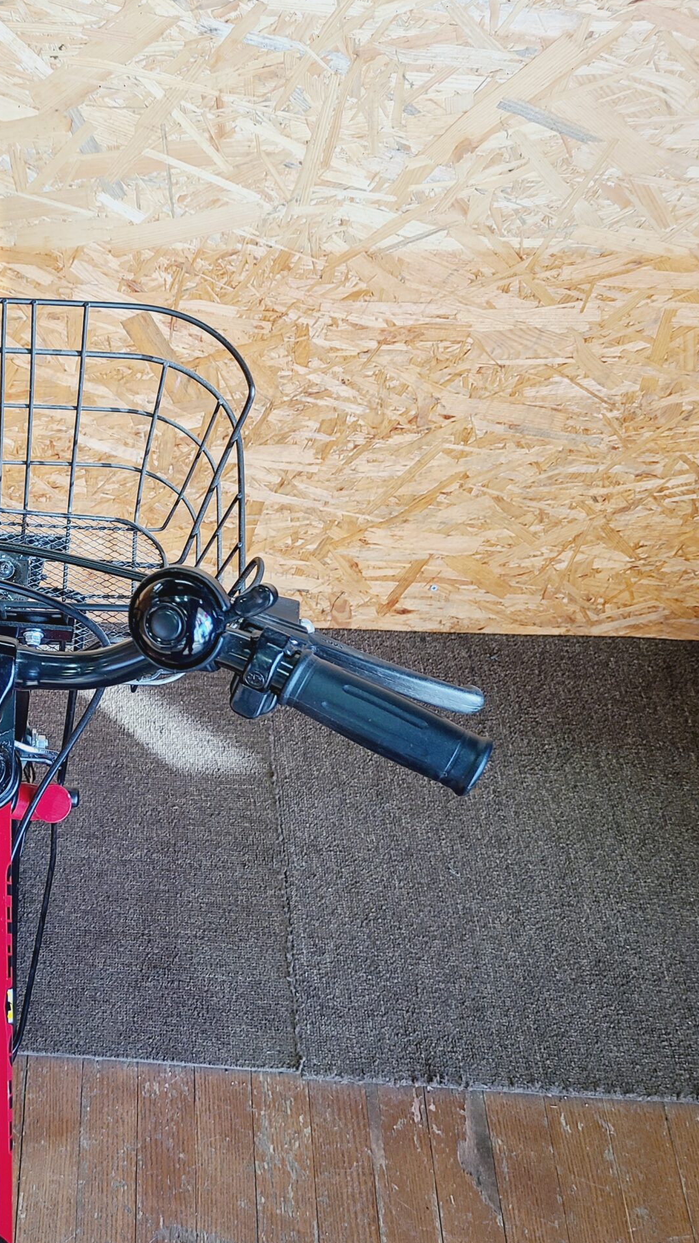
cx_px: -8
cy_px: 622
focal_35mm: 38
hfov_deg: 29.1
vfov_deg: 52.8
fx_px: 1252
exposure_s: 1/50
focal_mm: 5.4
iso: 50
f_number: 1.8
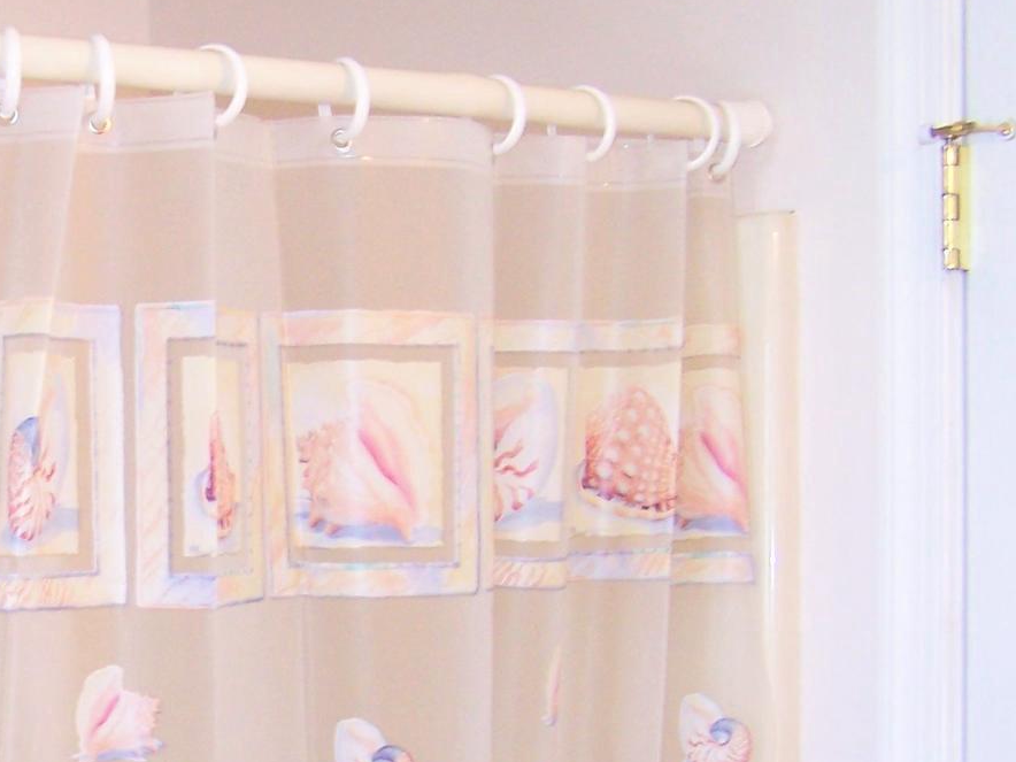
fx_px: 2583
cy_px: 741
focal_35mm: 88
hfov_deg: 21.6
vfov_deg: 16.5
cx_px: 60
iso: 140
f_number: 2.8
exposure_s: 1/60
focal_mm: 6.3
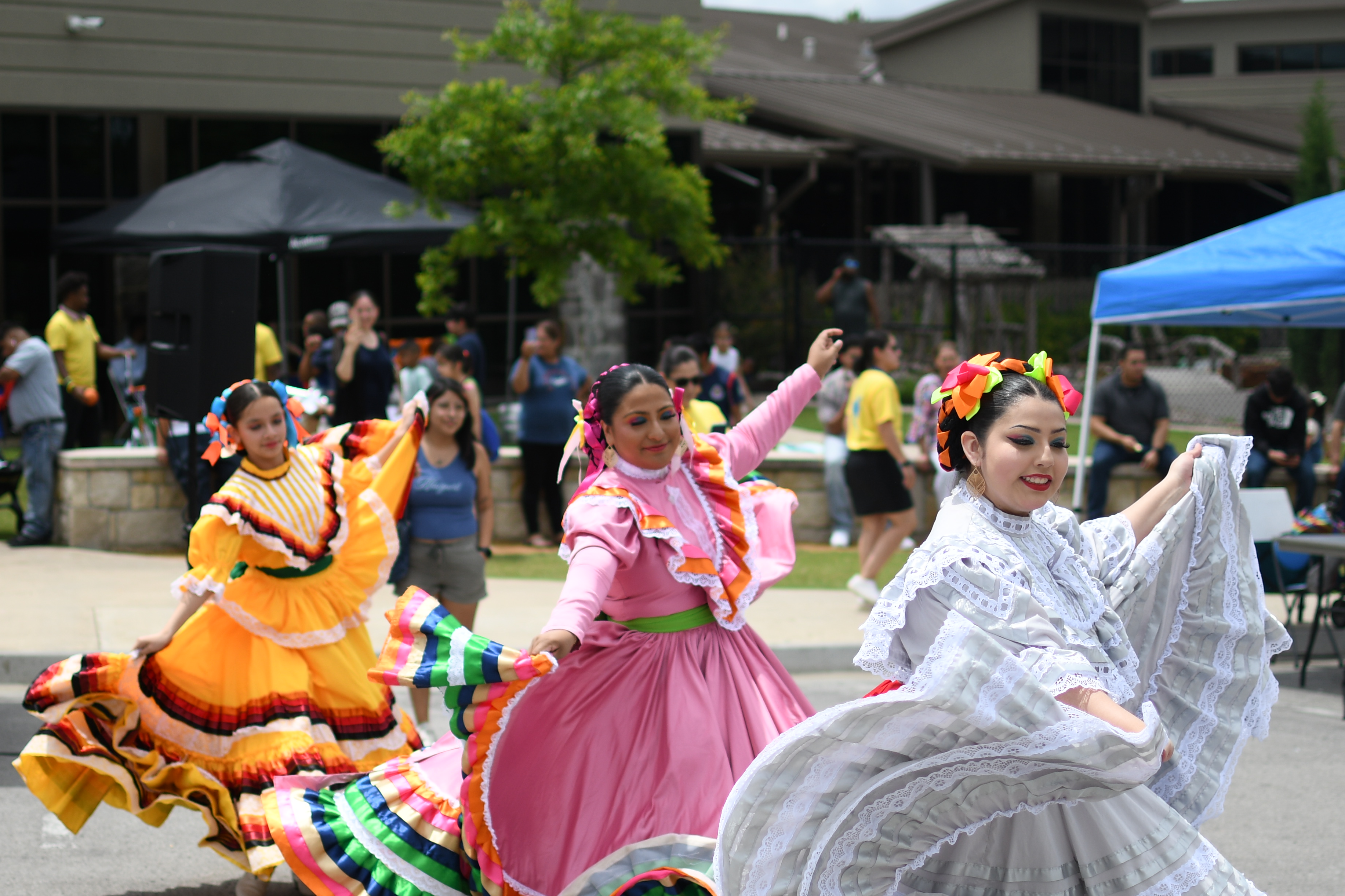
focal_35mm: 79
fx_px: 2951
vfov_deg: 17.2
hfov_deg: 25.7
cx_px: 598
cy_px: 613
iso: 100
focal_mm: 35
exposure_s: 1/6400
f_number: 2
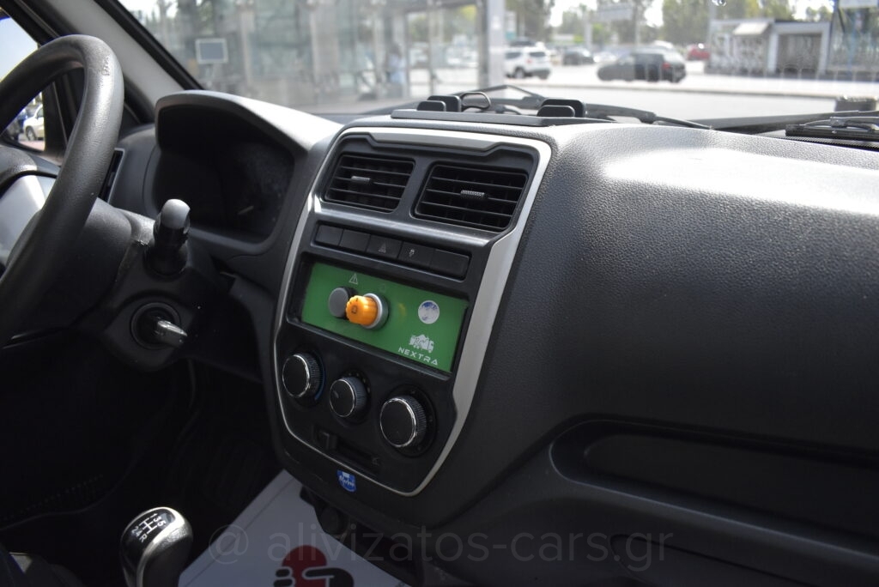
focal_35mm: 27
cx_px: 440
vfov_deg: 48.0
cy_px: 294
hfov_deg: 67.4
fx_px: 660
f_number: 3.5
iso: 1600
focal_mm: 18
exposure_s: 1/4000
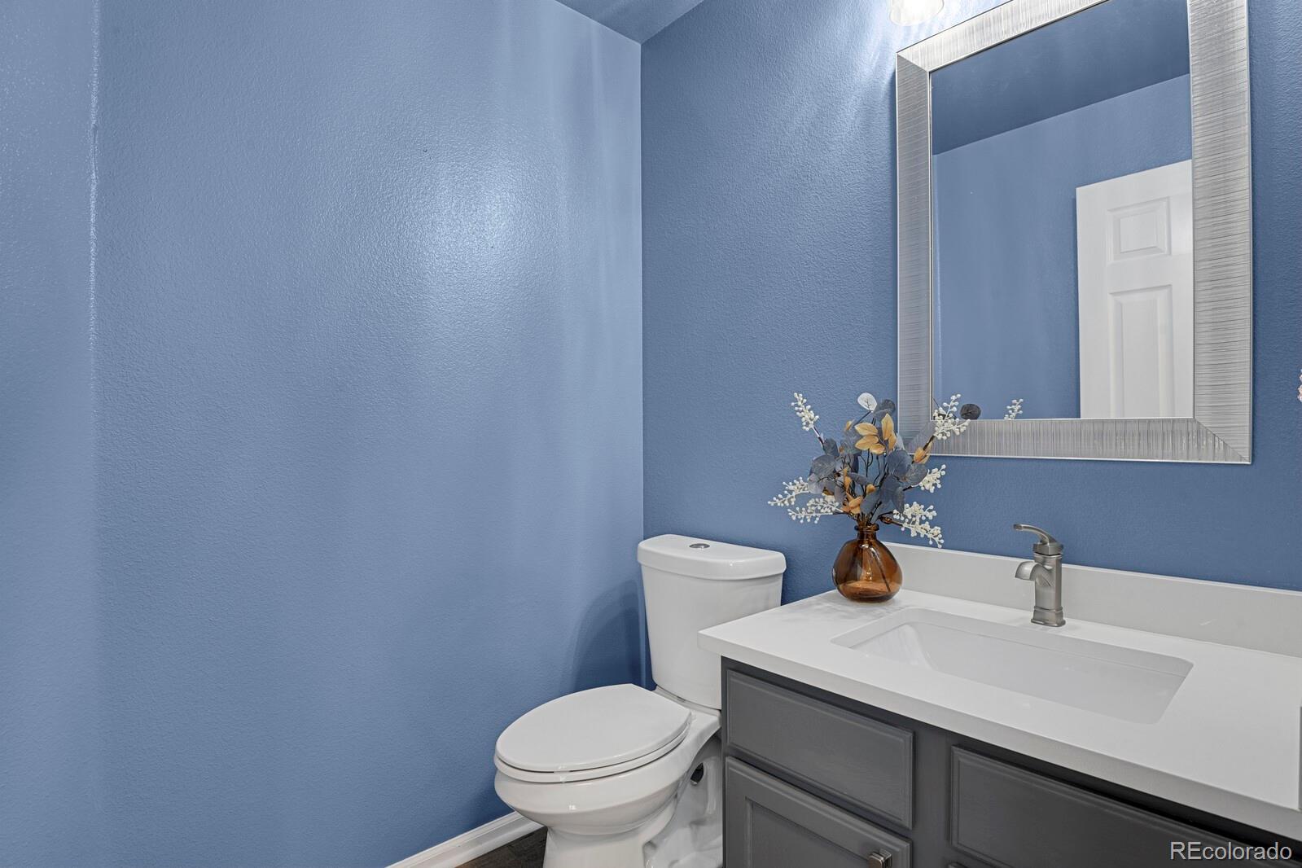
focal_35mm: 17
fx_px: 615
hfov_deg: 93.3
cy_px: 434
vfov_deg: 70.4
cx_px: 651
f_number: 8
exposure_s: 4
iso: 250
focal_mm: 17
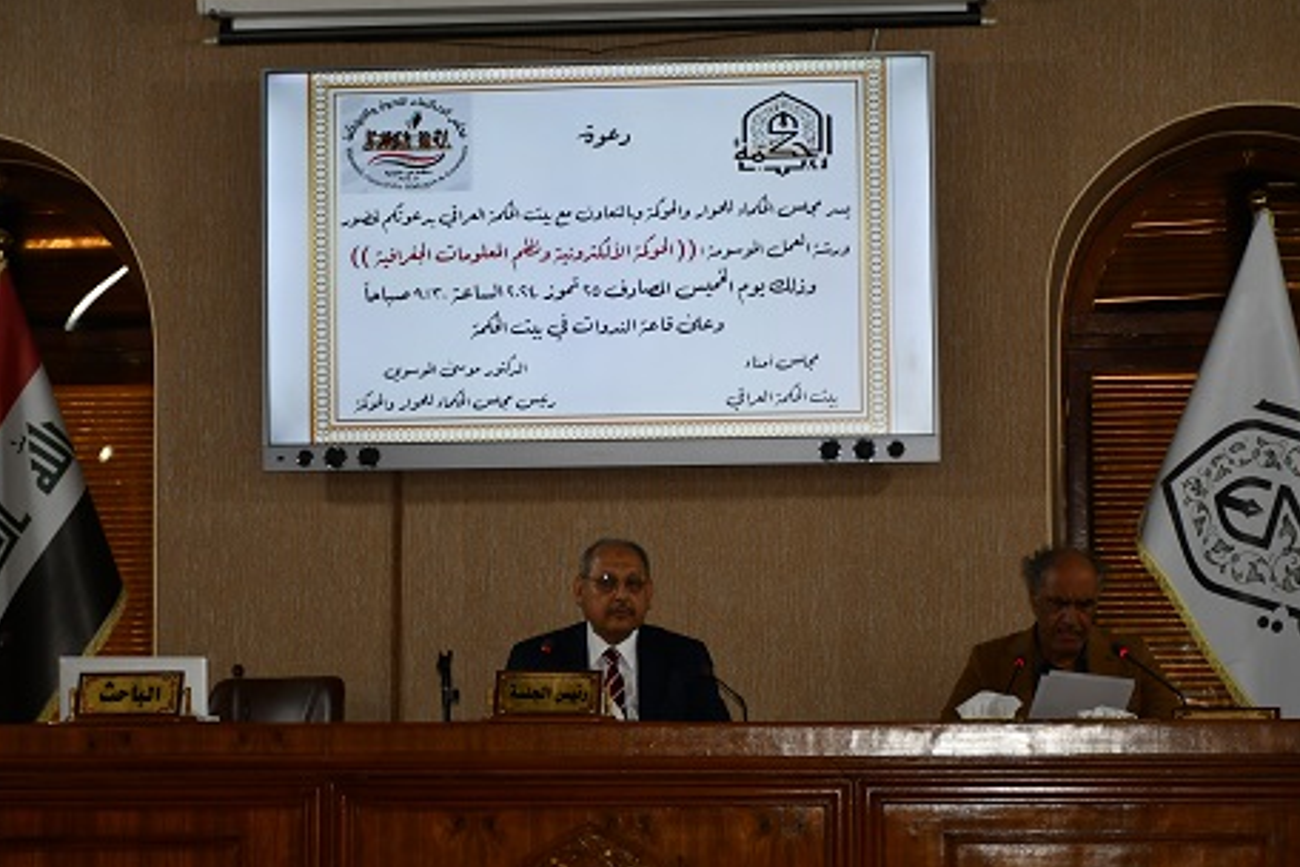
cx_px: 670
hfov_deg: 22.1
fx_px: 3322
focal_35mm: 92
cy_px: 449
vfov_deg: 14.9
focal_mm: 56
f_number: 4.8
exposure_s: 1/60
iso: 450
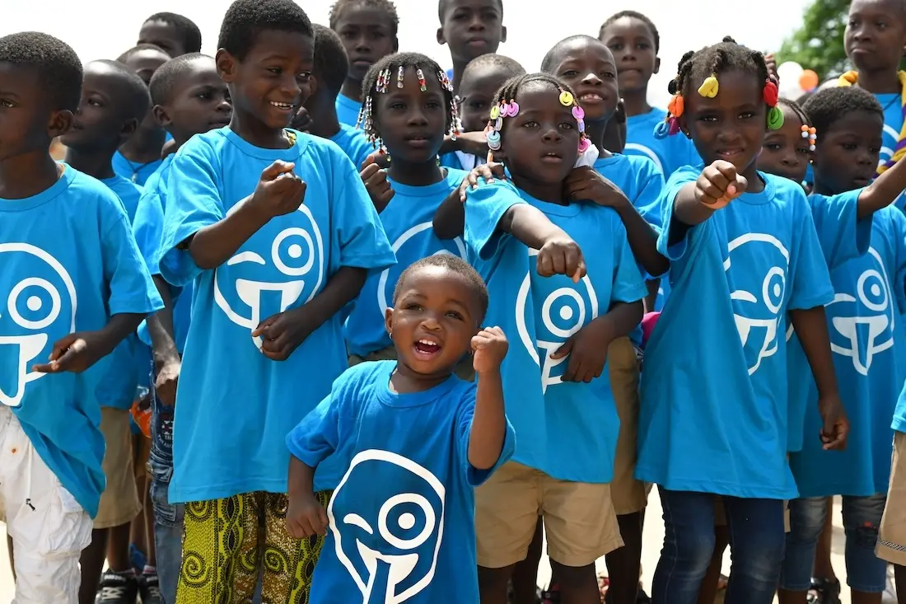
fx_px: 1359
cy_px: 302
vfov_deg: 25.1
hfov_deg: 36.9
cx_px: 453
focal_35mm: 54
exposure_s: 1/640
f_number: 5
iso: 220
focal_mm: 54
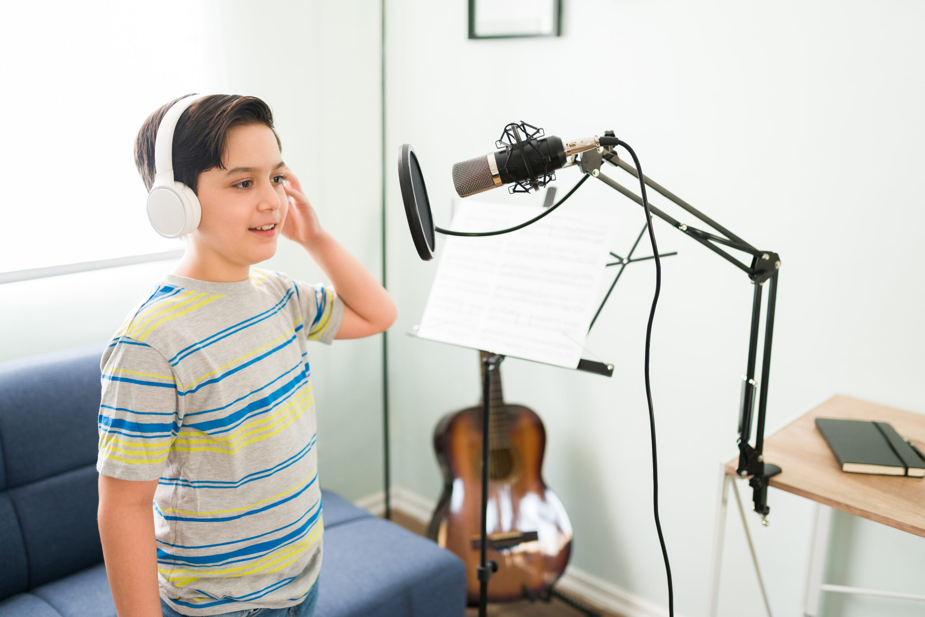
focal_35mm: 35
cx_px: 462
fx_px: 899
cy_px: 308
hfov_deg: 54.4
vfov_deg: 37.9
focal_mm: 35
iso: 500
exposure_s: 1/125
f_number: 1.8
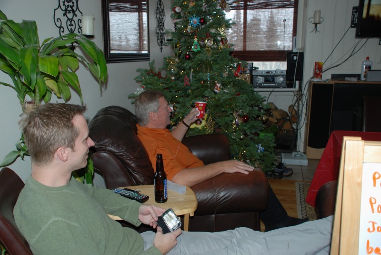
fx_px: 350
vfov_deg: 40.0
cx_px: 190
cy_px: 128
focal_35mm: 33
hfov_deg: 57.2
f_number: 3.8
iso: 200
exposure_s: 1/60
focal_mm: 22
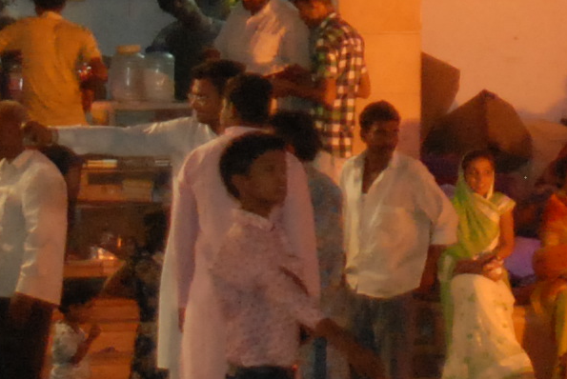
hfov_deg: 7.0
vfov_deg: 4.8
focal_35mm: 283
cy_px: -435
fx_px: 4466
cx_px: 1083
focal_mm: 29
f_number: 4.2
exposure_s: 1/100
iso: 800
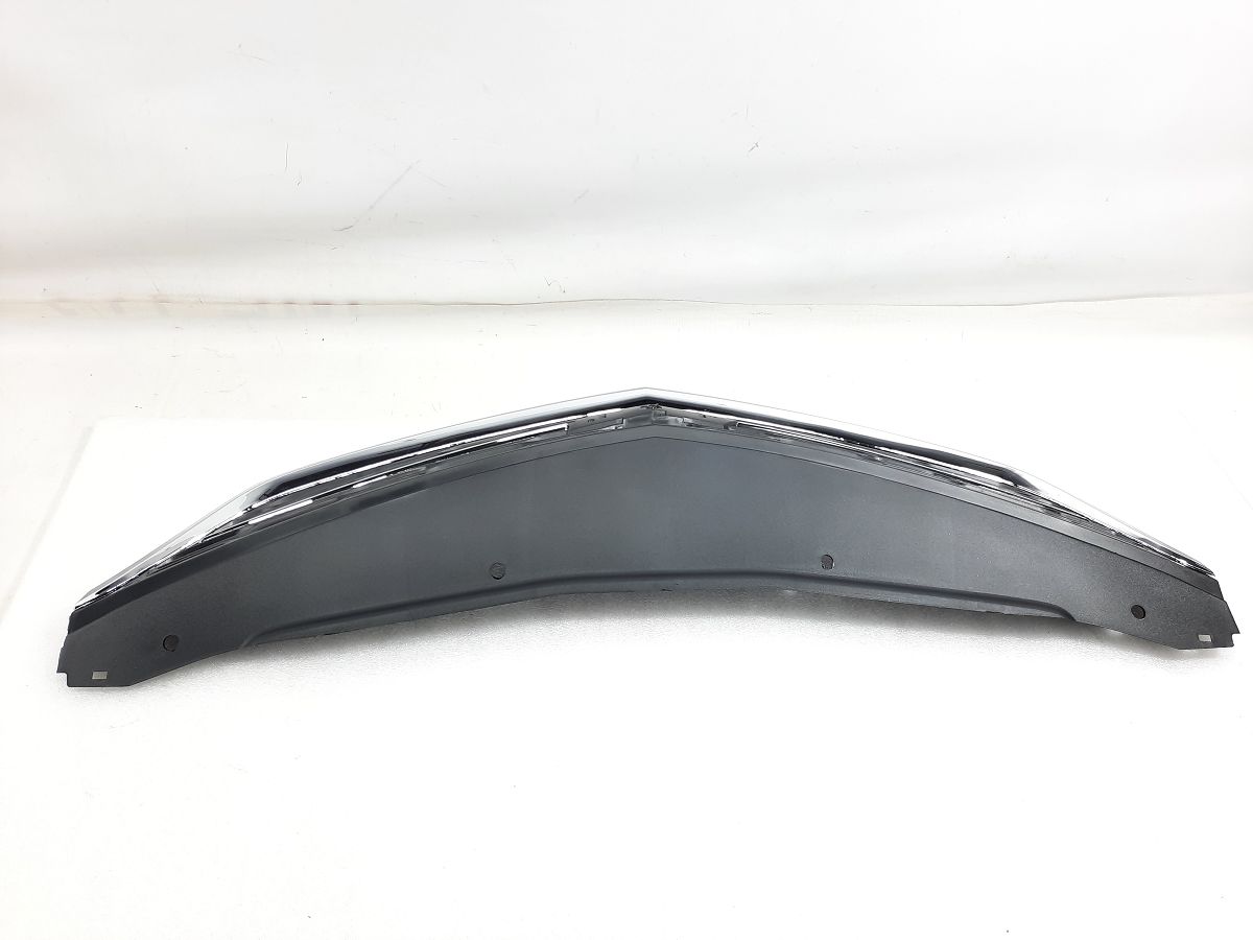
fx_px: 905
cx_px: 626
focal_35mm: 25
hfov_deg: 69.4
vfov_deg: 54.9
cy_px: 470
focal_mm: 4.6
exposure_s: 1/50
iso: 80
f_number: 2
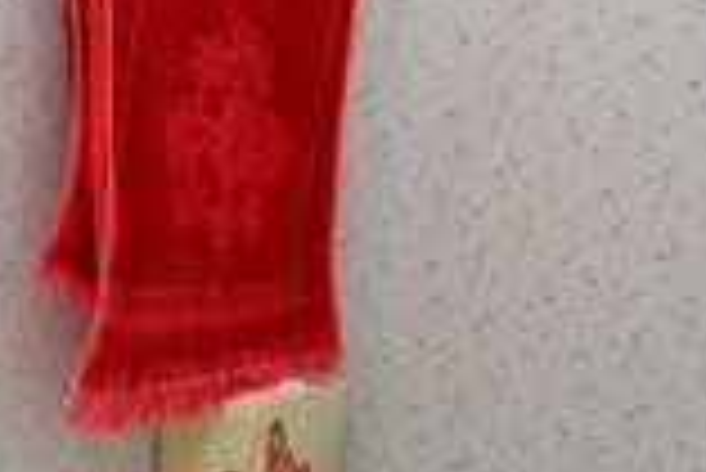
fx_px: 1119
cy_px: 573
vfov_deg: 22.0
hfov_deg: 30.9
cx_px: -85
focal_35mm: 57
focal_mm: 14
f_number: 7.1
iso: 400
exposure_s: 1/60
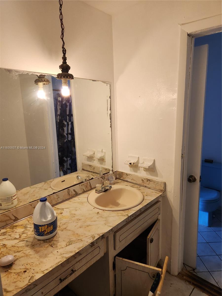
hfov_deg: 58.9
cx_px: 111
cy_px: 148
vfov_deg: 73.9
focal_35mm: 23
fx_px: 197
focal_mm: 5.4
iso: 250
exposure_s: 1/120
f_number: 1.8
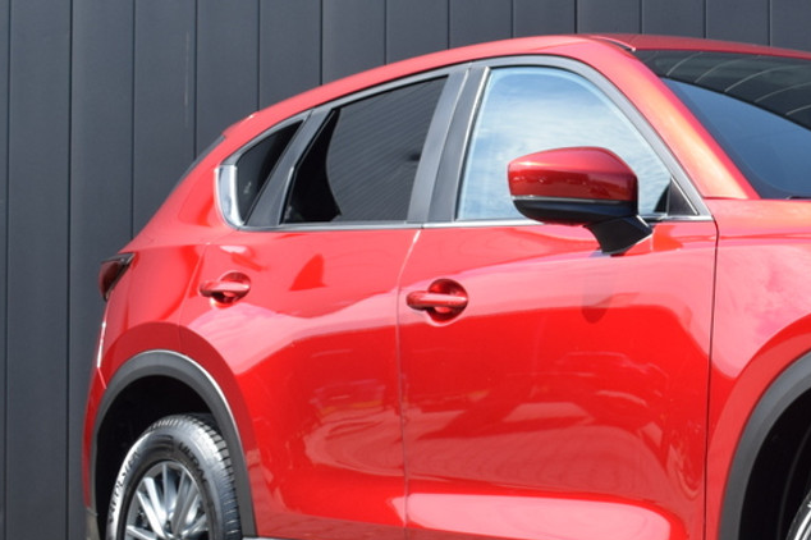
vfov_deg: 14.2
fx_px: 2164
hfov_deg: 20.3
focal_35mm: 96
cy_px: 290
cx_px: 890
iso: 280
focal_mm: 29
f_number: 8
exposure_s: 1/250
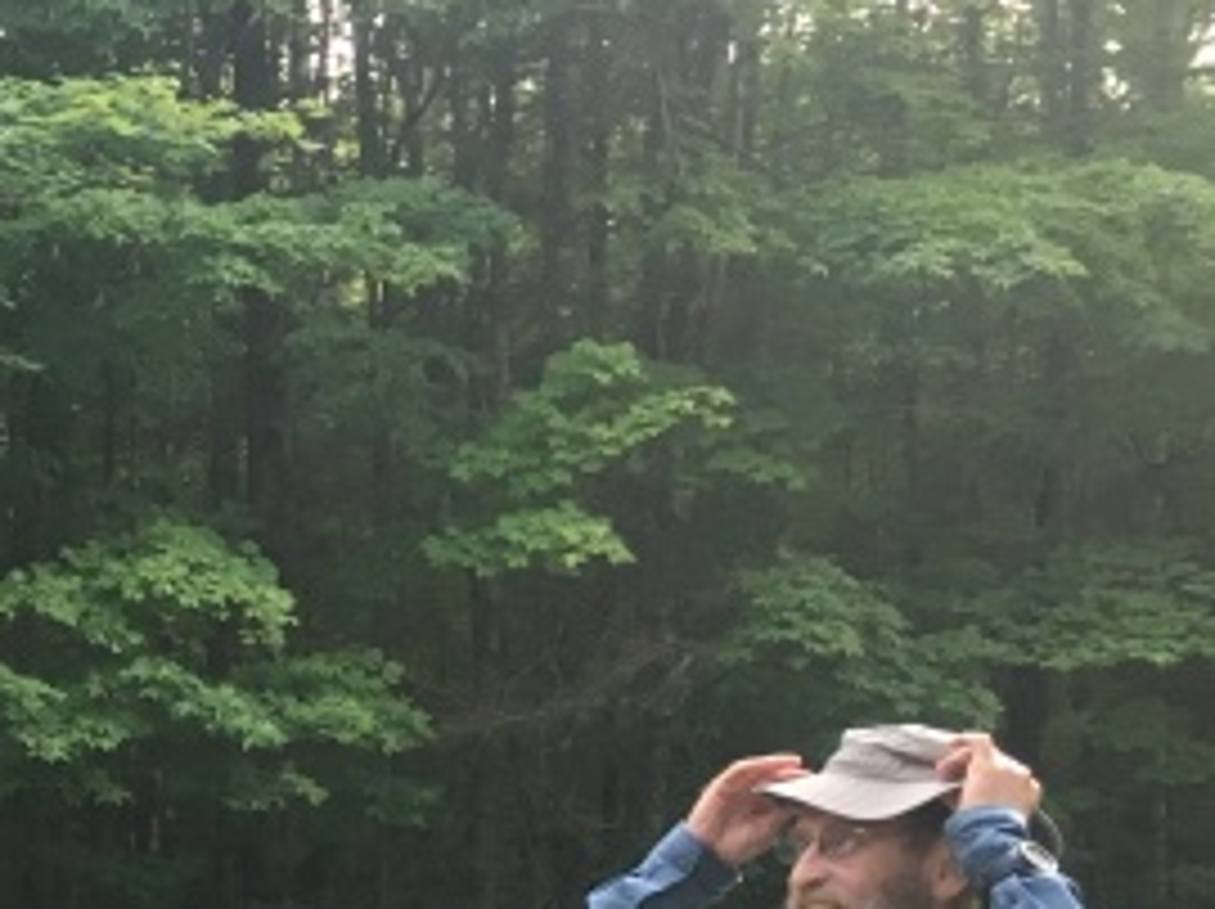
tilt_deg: -4.0
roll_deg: +4.0
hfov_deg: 20.5
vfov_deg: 16.1
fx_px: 3016
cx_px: -432
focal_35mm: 86
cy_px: 1238
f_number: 2.2
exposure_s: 1/30
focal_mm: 4.15
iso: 32
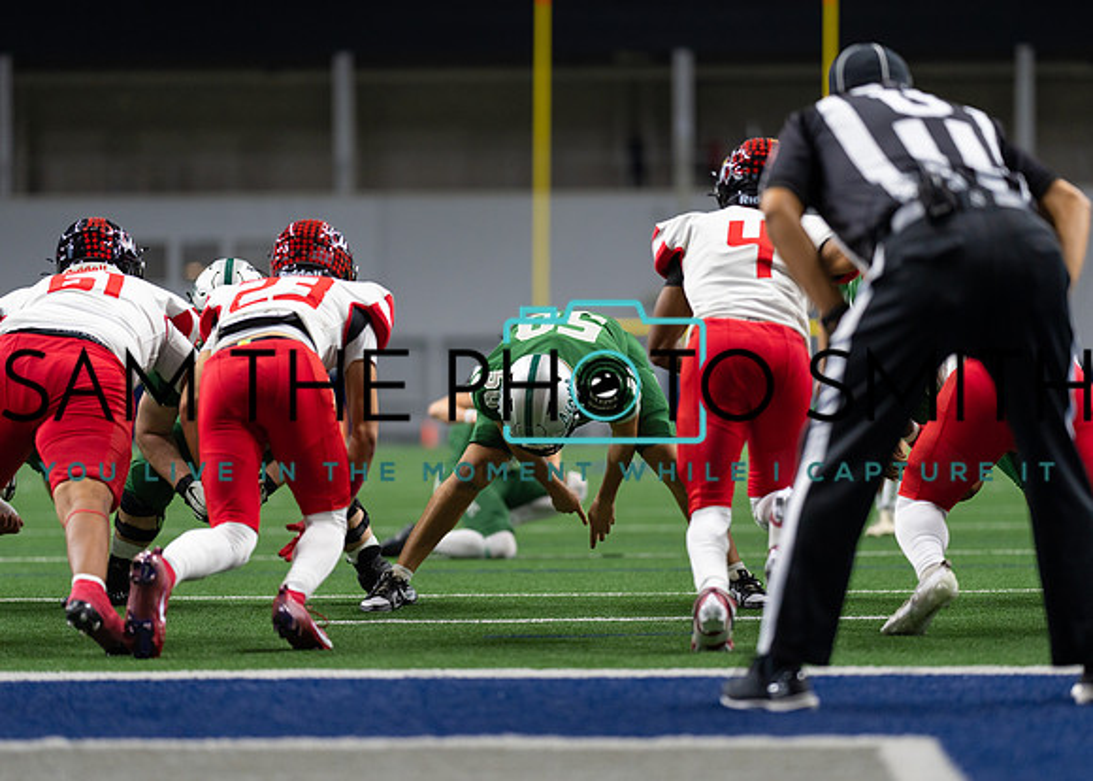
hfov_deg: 13.8
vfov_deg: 9.9
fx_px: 4515
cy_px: 390
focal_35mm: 145
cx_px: 546
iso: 800
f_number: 1.8
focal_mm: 135
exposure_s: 1/1250
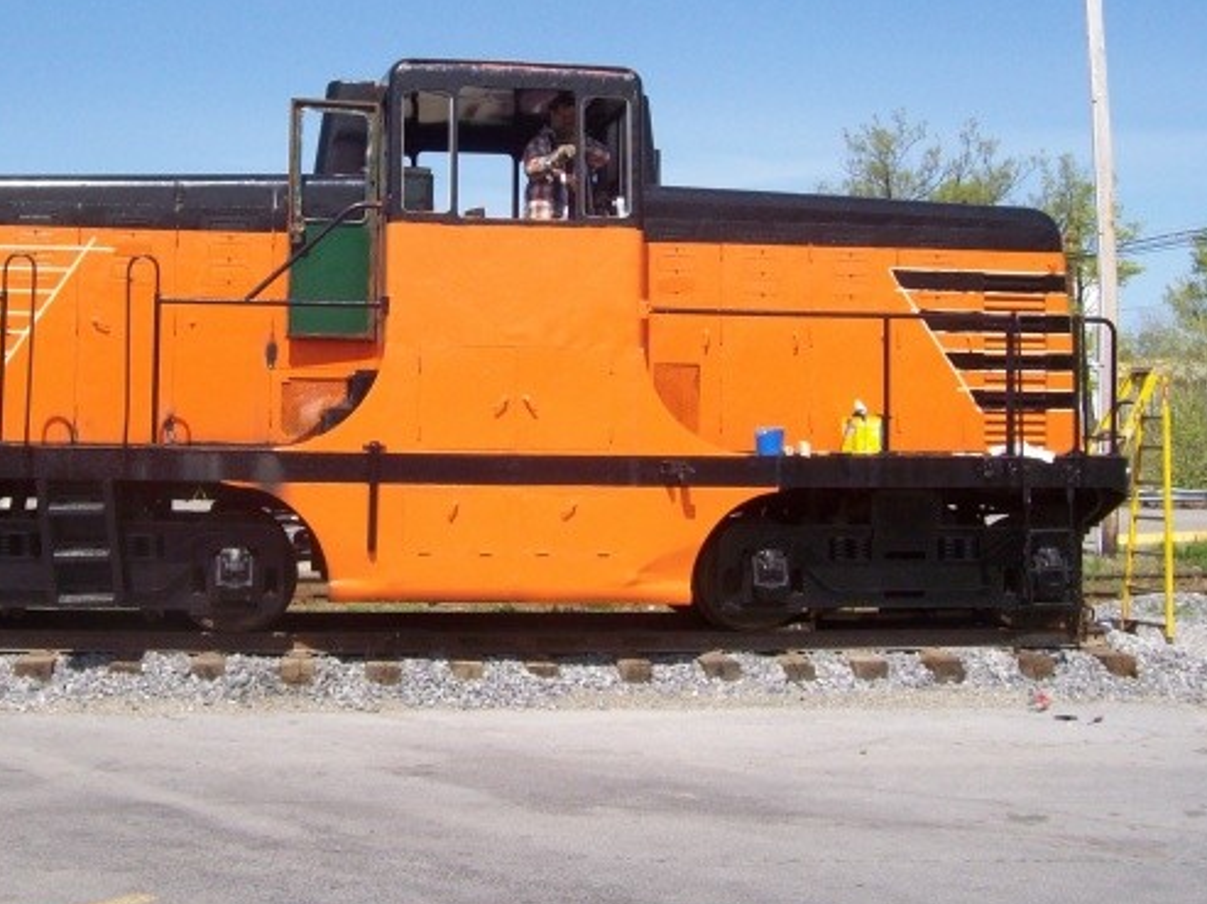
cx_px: 450
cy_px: 330
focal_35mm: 52
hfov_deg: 36.6
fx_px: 1812
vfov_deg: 27.9
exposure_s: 1/503
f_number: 4.8
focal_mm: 6
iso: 80
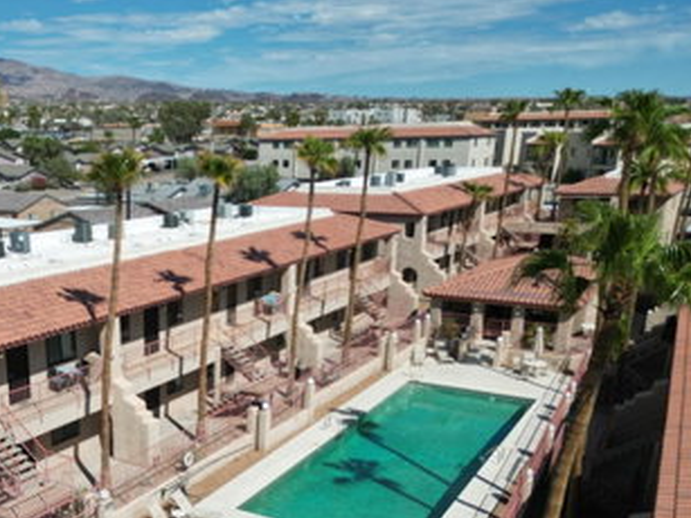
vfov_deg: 34.6
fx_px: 798
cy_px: 430
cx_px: 153
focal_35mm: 40
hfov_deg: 44.8
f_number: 1.7
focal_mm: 6.72
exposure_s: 1/6400
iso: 140
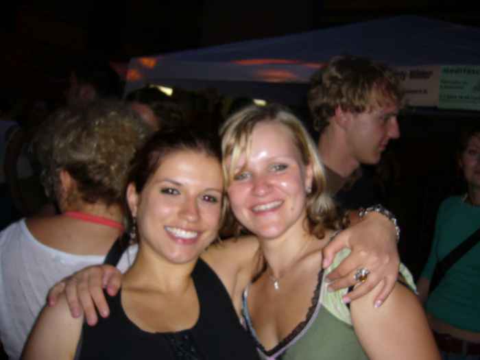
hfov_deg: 52.6
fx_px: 485
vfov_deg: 40.7
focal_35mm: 35
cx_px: 240
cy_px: 180
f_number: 2.8
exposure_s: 1/60
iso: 100
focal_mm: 5.8
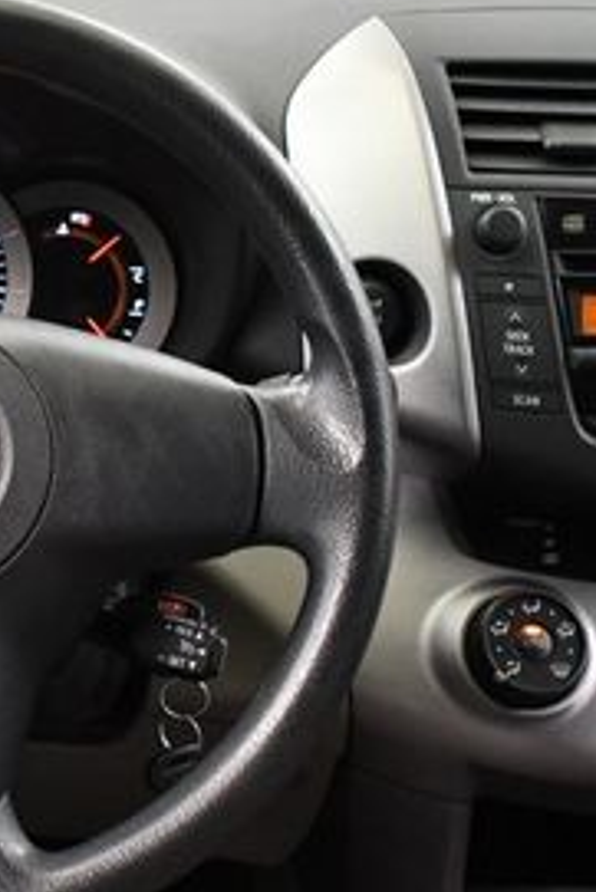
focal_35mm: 85
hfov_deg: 15.6
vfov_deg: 23.9
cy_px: 385
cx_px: -86
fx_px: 2108
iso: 3200
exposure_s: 1/80
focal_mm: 24
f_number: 3.8
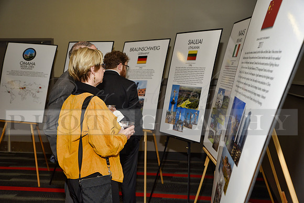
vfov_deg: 28.1
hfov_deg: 41.1
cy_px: 102
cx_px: 152
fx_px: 405
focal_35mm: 48
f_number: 5
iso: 200
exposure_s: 1/60
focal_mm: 48
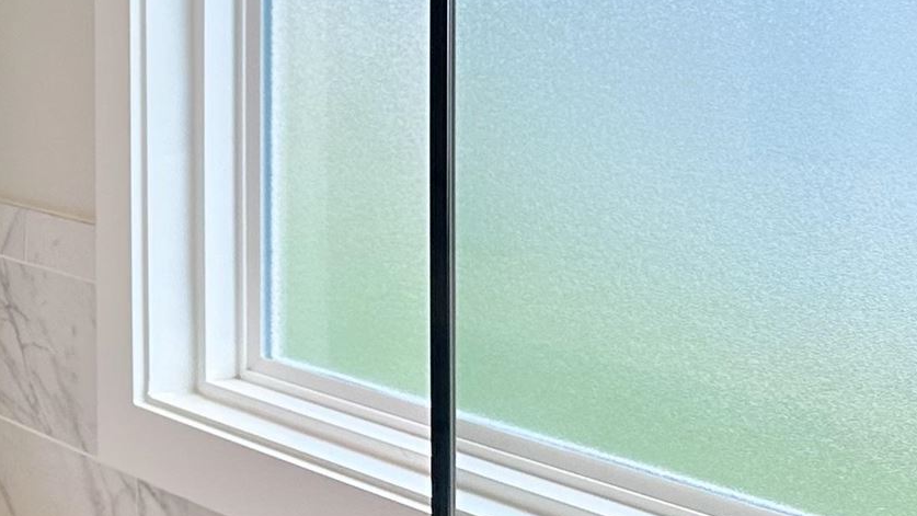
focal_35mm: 96
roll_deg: +0.4
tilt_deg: -3.6
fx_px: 2334
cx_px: -320
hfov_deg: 20.1
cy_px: 57
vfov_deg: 12.5
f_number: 1.78
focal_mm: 6.86
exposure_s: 1/365
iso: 80
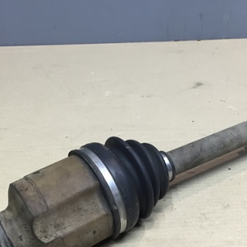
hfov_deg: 31.5
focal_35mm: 54
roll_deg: -2.0
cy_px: 139
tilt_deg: -34.7
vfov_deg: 31.6
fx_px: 436
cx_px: 158
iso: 64
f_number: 2.2
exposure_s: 1/33
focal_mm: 4.15
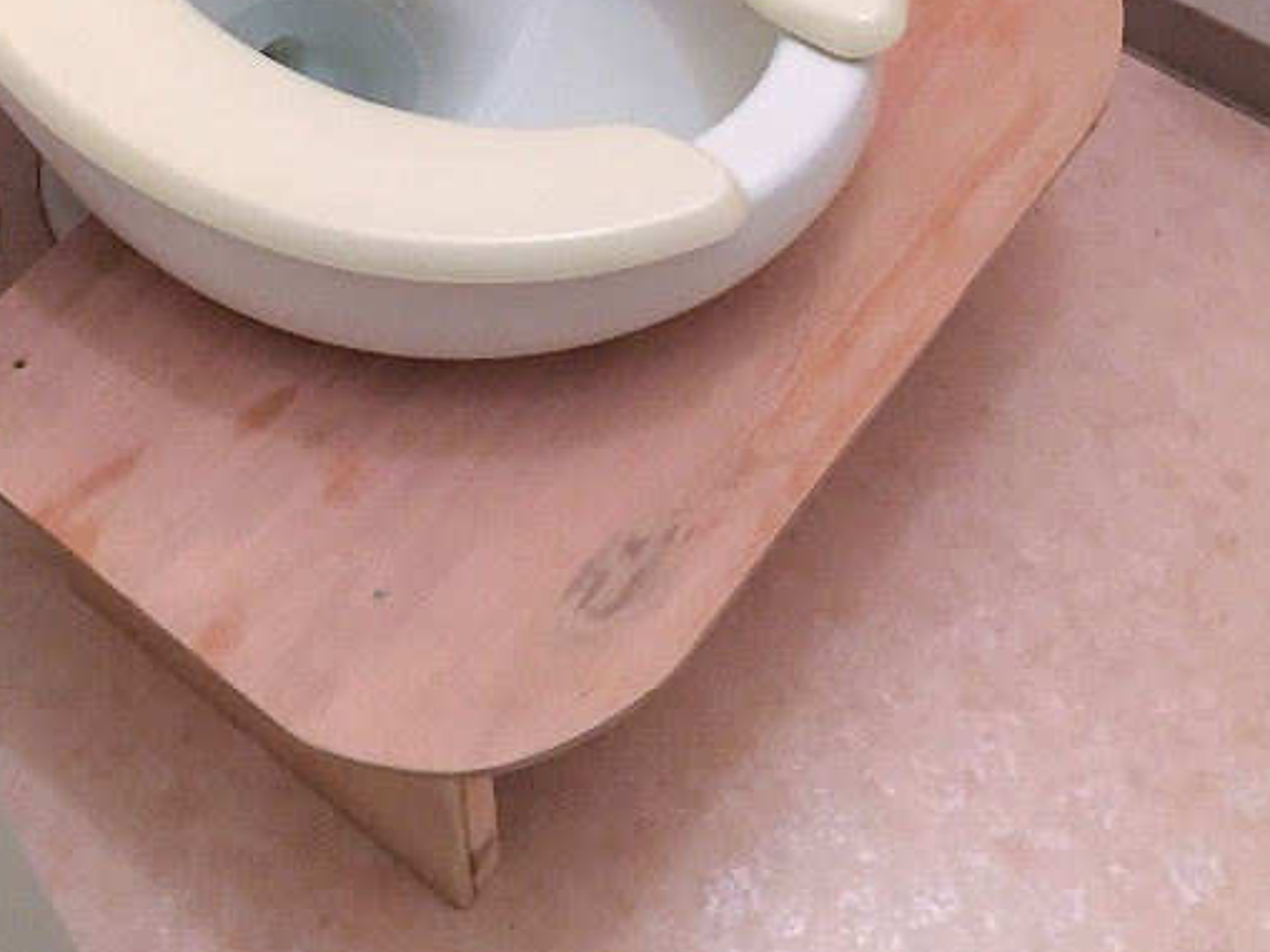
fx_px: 2237
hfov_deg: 31.5
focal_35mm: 61
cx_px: 473
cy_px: -120
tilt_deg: -48.0
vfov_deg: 22.5
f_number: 2.2
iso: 125
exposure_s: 1/30
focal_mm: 4.15
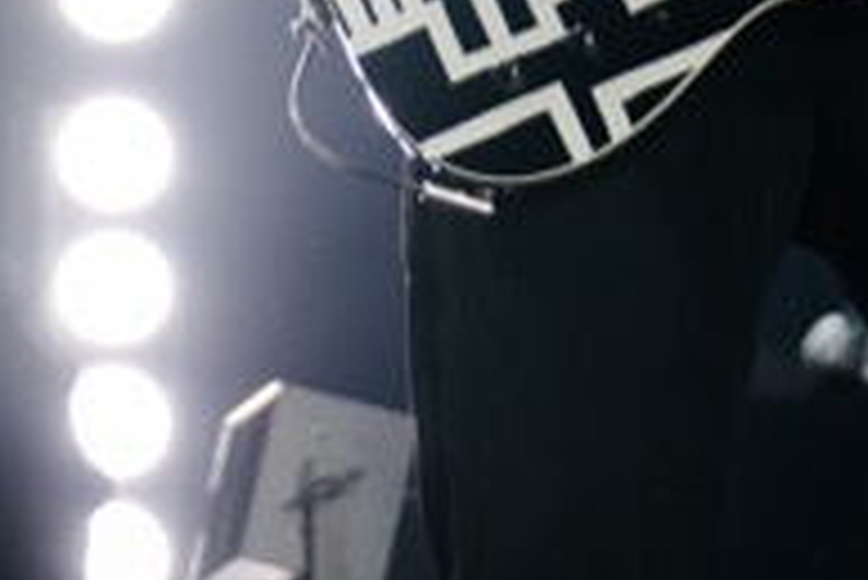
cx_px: -157
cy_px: -904
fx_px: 14839
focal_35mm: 615
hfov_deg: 3.3
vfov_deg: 2.2
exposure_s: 1/640
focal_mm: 116
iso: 320
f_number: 2.8
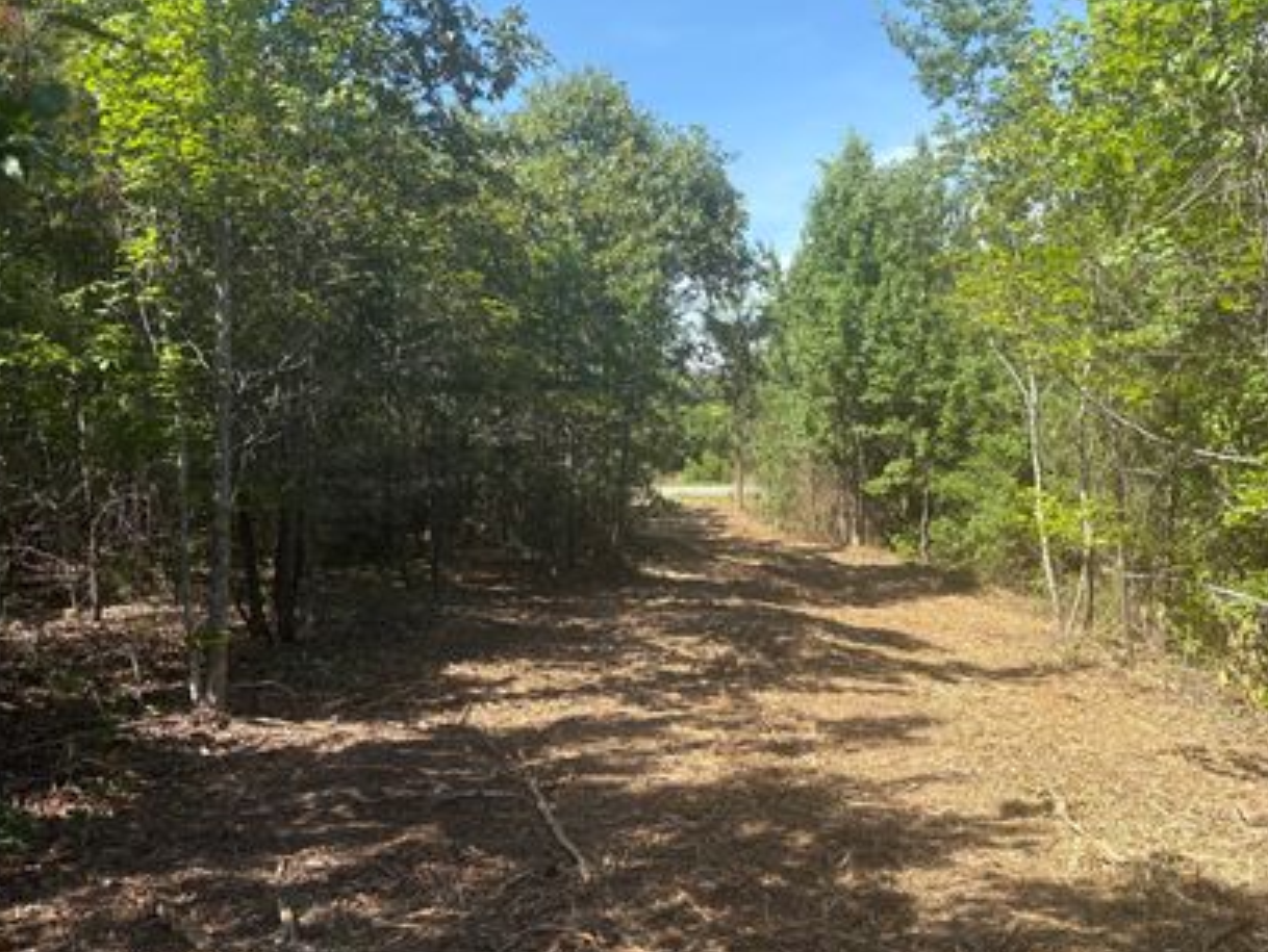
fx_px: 1173
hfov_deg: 56.3
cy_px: 457
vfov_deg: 44.2
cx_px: 762
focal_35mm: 32
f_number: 1.6
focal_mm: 5.96
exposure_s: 1/1175
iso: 50
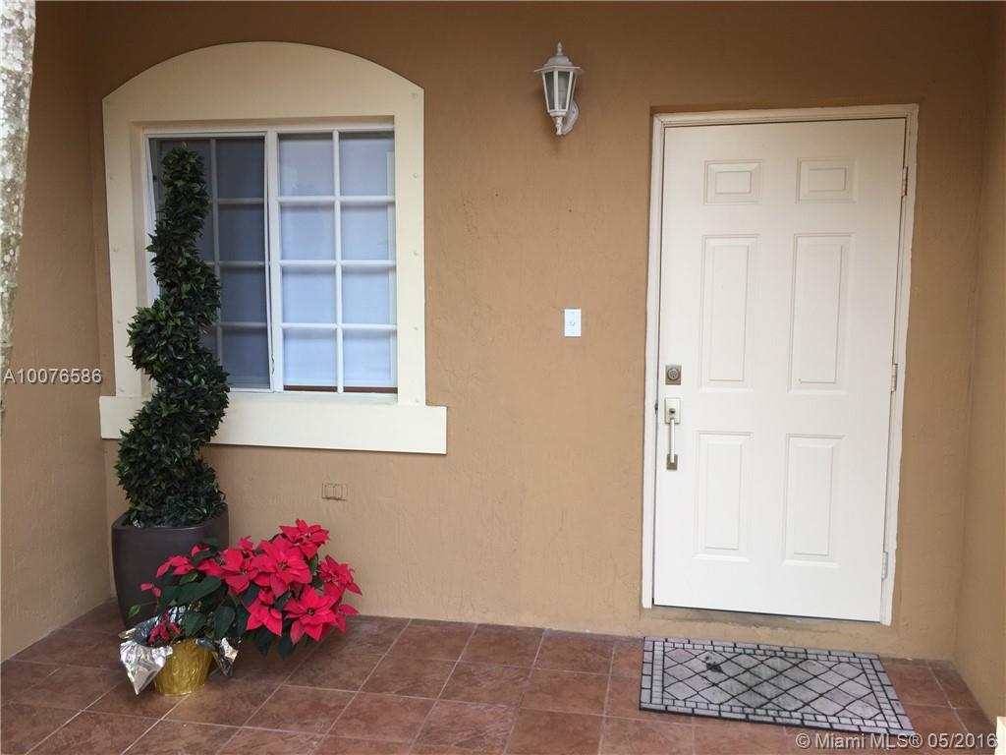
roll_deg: -0.1
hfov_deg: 61.7
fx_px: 843
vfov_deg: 48.2
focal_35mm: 29
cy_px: 378
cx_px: 503
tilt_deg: -7.4
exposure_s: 1/134
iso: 32
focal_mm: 4.15
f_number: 2.2
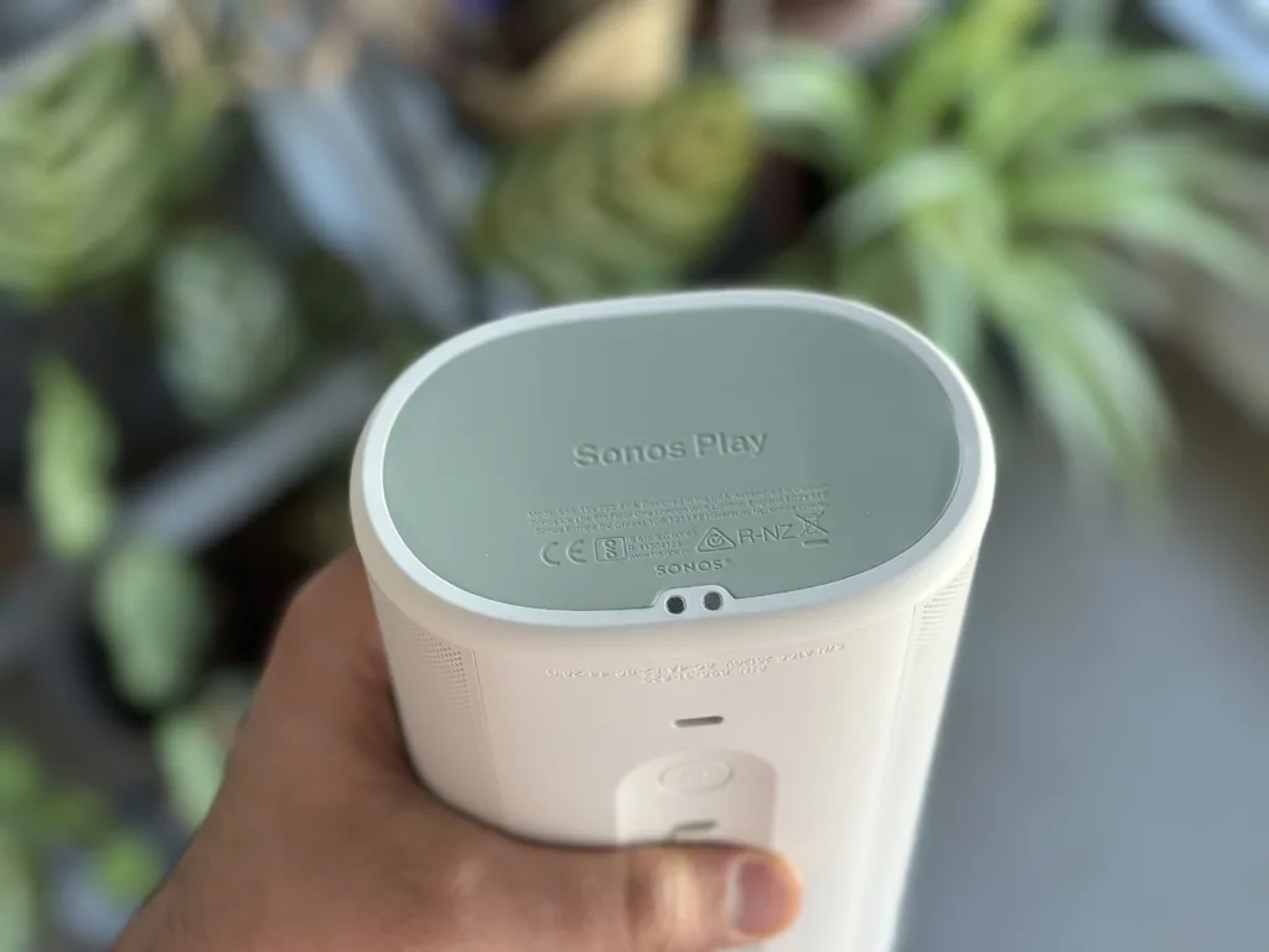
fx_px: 1760
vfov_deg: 30.3
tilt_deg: -63.5
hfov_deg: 39.7
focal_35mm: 48
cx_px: 634
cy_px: 476
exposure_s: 1/240
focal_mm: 6.86
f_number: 1.78
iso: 80
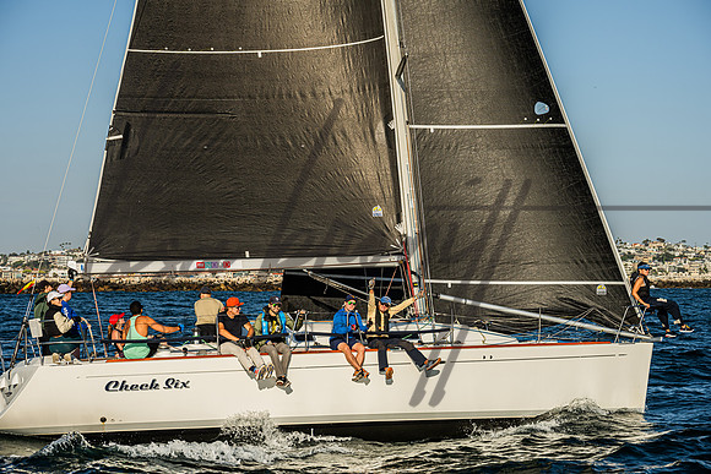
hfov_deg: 24.6
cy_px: 237
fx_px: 1630
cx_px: 353
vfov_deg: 16.6
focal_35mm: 83
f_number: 6.3
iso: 100
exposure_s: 1/800
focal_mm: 79
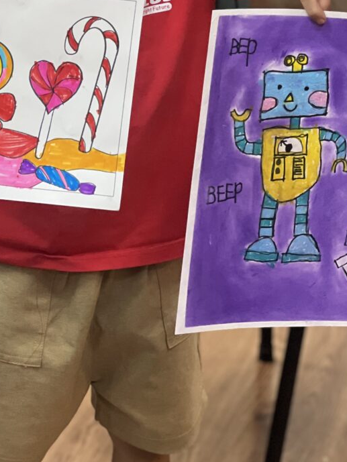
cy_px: 45
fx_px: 1991
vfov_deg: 13.1
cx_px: 121
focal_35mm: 149
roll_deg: -1.9
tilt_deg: -14.7
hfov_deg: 10.0
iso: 160
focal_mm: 9
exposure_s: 1/33
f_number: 2.8
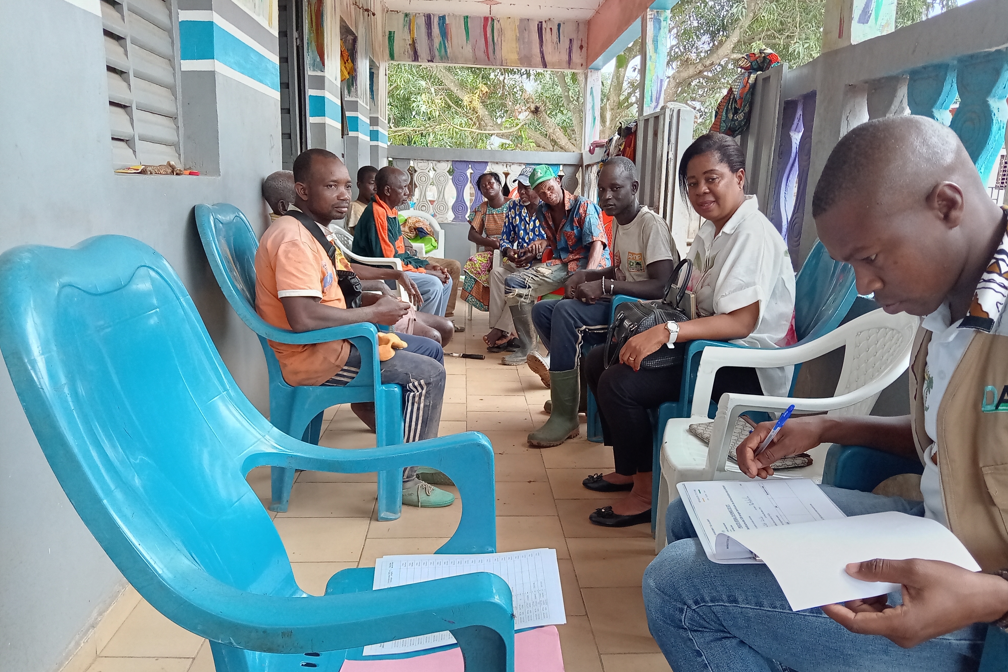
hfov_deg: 67.4
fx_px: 756
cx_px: 522
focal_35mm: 27
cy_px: 373
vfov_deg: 47.8
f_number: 1.8
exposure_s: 1/100
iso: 172
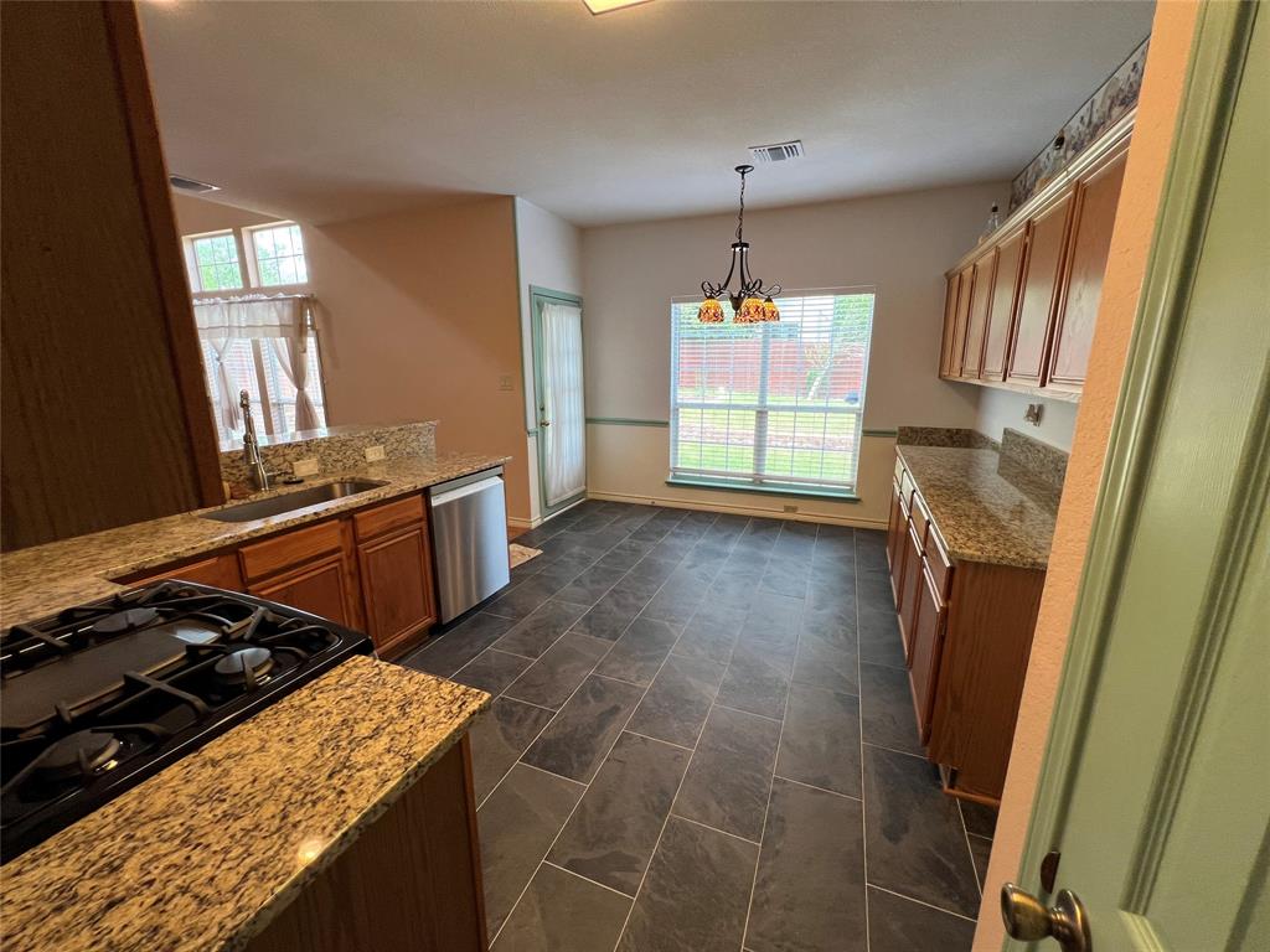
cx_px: 635
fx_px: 477
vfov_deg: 89.9
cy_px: 476
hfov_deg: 106.2
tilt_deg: -12.3
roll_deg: +0.6
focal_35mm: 13
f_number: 1.8
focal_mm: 1.57
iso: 80
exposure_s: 1/120
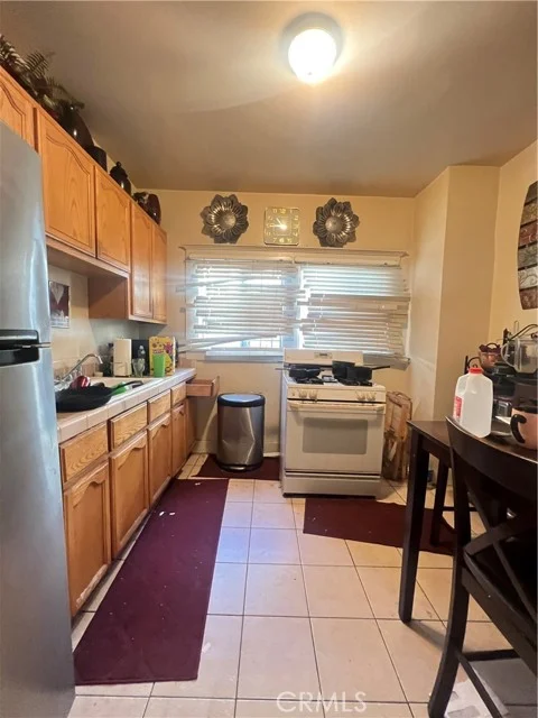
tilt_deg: -3.8
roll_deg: -1.5
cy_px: 359
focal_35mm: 13
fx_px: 269
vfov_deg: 106.2
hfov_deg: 89.9
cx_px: 269
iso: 1000
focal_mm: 1.57
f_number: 1.8
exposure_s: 1/40
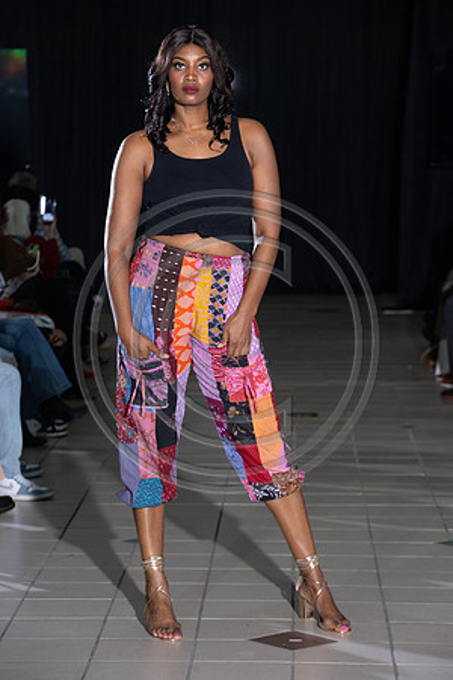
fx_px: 2359
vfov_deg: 16.4
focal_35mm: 125
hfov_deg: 11.0
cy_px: 340
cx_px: 226
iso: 1250
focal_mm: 125
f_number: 6.3
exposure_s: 1/160
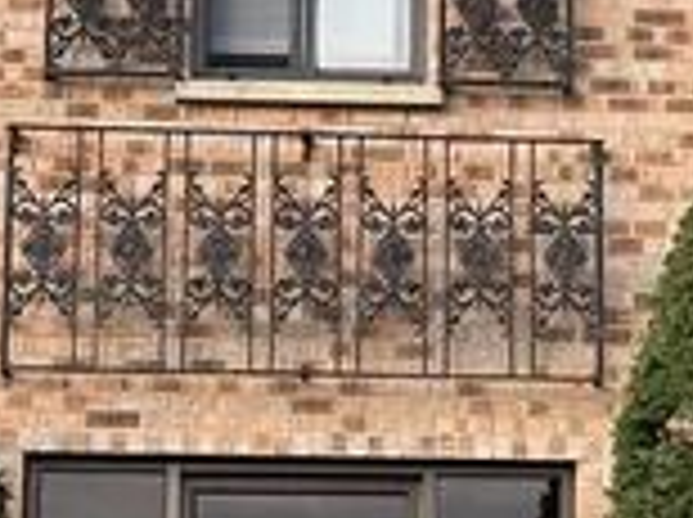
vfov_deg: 9.2
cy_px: 171
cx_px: 446
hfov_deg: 12.4
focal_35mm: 160
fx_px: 3198
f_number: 1.78
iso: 80
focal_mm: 6.86
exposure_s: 1/685
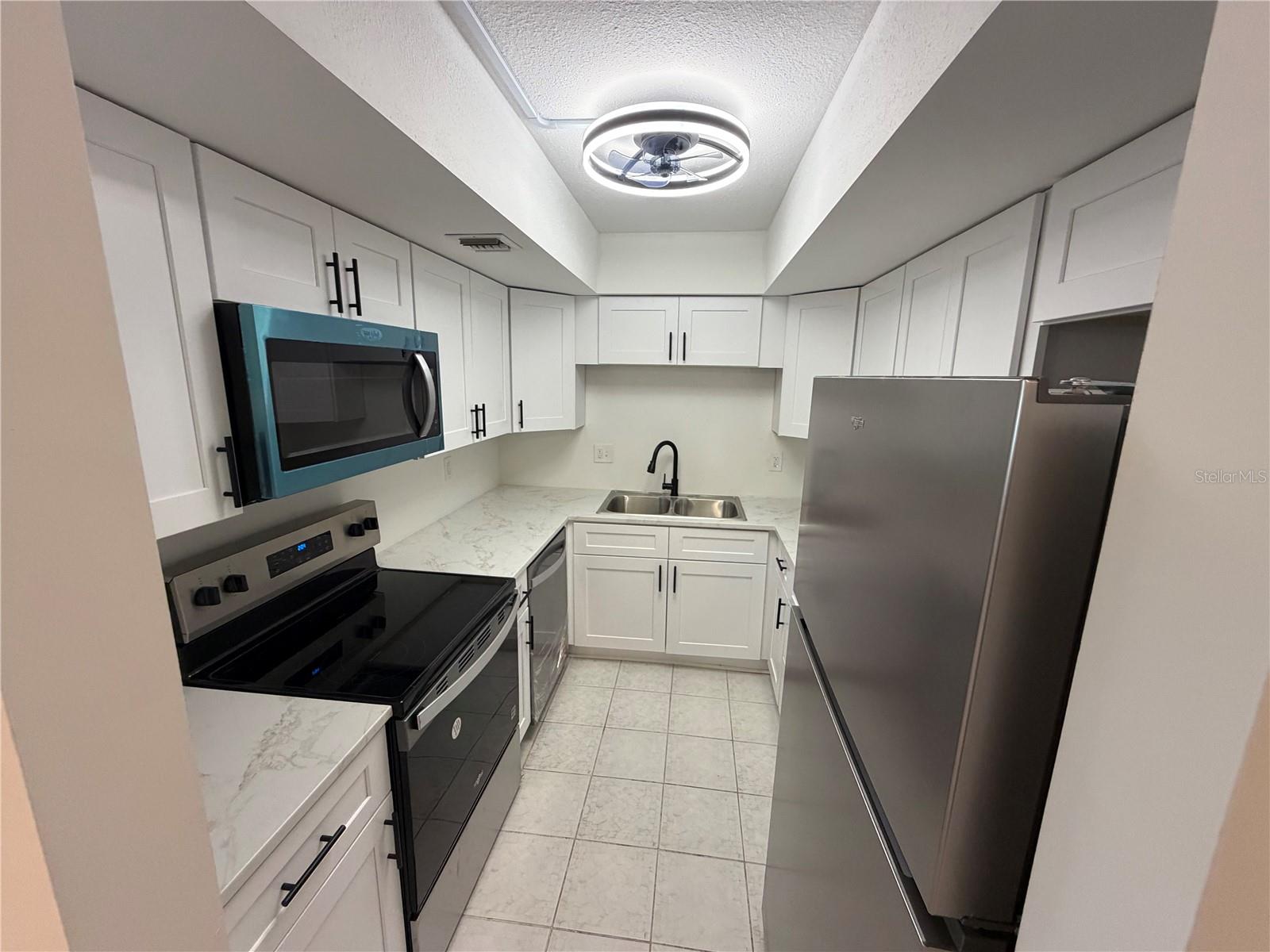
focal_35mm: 14
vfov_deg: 85.7
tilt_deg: -11.8
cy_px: 476
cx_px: 635
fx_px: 514
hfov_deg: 102.1
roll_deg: -0.5
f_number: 2.2
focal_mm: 2.22
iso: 320
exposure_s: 1/120
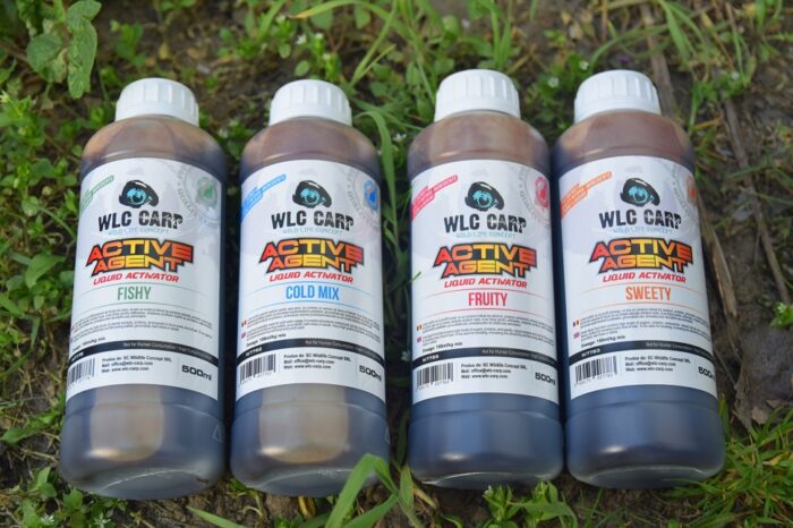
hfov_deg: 36.9
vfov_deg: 25.0
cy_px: 264
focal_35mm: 54
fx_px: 1189
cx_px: 396
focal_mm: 36
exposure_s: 1/60
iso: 100
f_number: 4
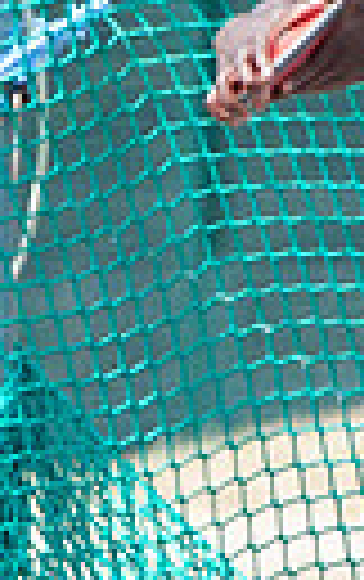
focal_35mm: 3186
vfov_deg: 0.7
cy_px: 232
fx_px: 50401
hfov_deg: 0.4
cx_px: 511
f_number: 5.6
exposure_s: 1/800
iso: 800
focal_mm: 500
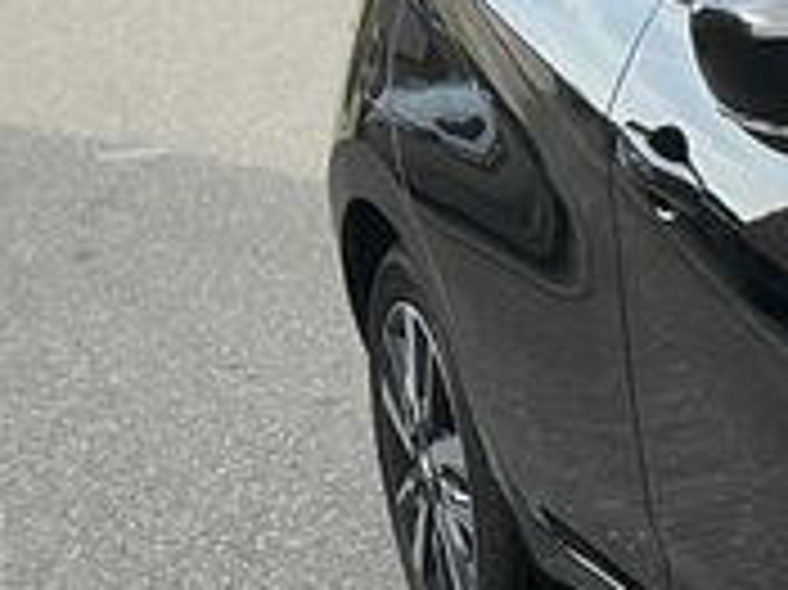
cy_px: 689
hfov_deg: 12.8
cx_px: 1725
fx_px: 2912
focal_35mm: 128
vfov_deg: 11.4
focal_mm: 3
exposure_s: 1/514
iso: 25
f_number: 1.8
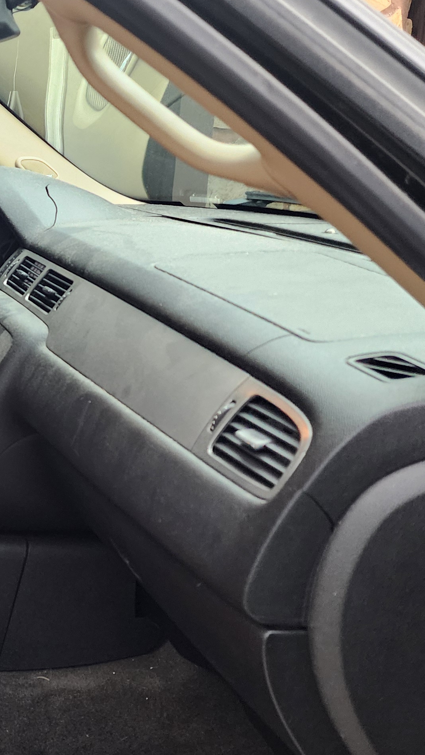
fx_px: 1062
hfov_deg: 19.6
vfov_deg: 39.1
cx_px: -218
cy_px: 414
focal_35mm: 53
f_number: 1.8
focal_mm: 6.4
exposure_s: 1/100
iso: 400
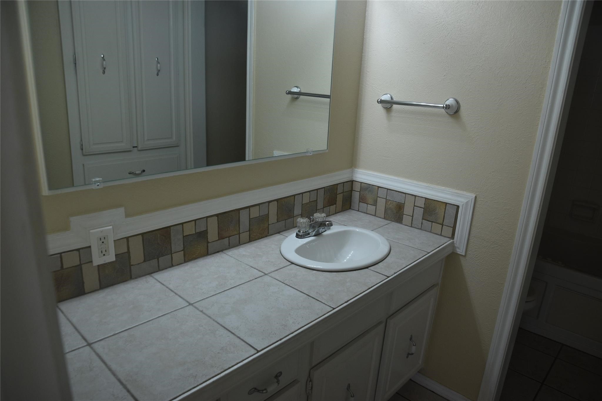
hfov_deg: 73.7
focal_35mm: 24
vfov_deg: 53.1
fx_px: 401
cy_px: 200
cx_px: 301
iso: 400
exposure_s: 1/100
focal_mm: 16
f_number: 5
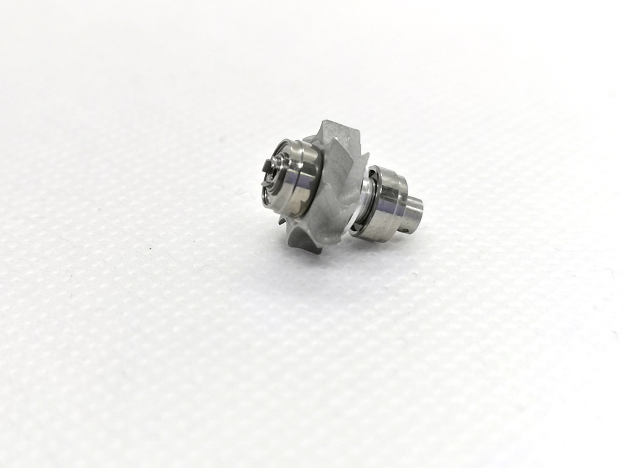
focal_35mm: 53
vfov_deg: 27.5
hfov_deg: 36.2
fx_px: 957
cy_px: 234
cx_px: 312
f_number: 1.8
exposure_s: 1/103
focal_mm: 3.95
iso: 50
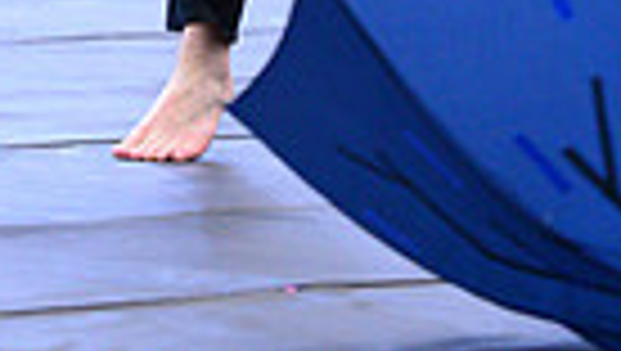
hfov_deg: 4.0
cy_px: -657
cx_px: 110
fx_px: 8985
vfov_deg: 2.2
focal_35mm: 545
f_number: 3.2
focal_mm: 160
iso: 8000
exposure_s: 1/250
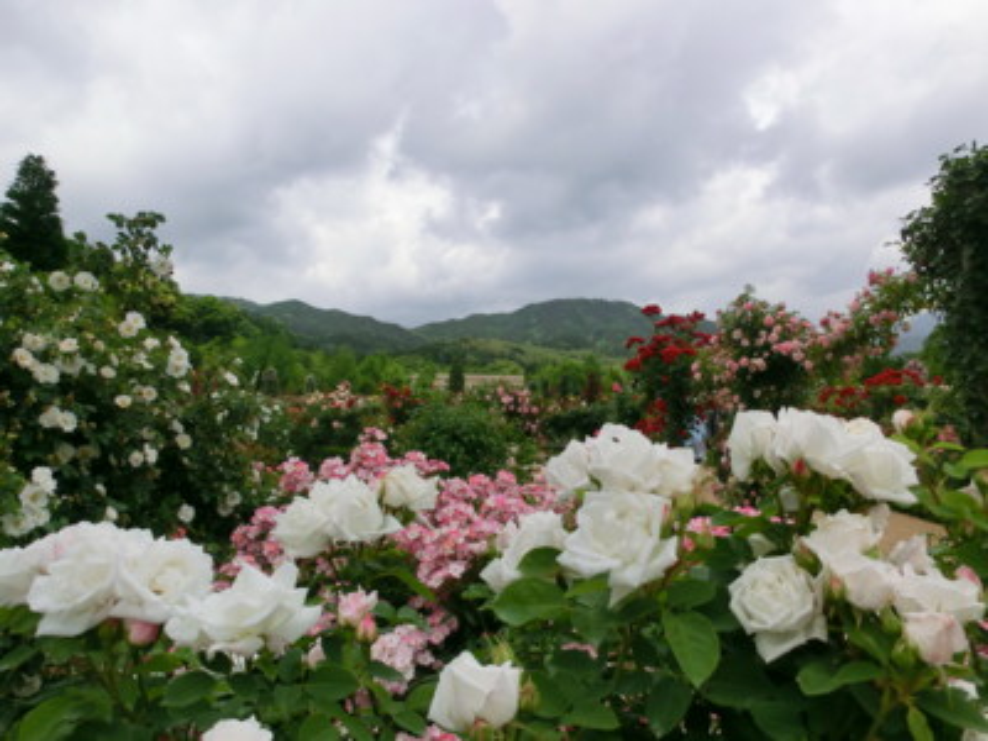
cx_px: 494
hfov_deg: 71.6
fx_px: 685
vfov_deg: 56.8
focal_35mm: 24
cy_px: 370
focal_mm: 4.24
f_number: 7.9
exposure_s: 1/200
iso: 80
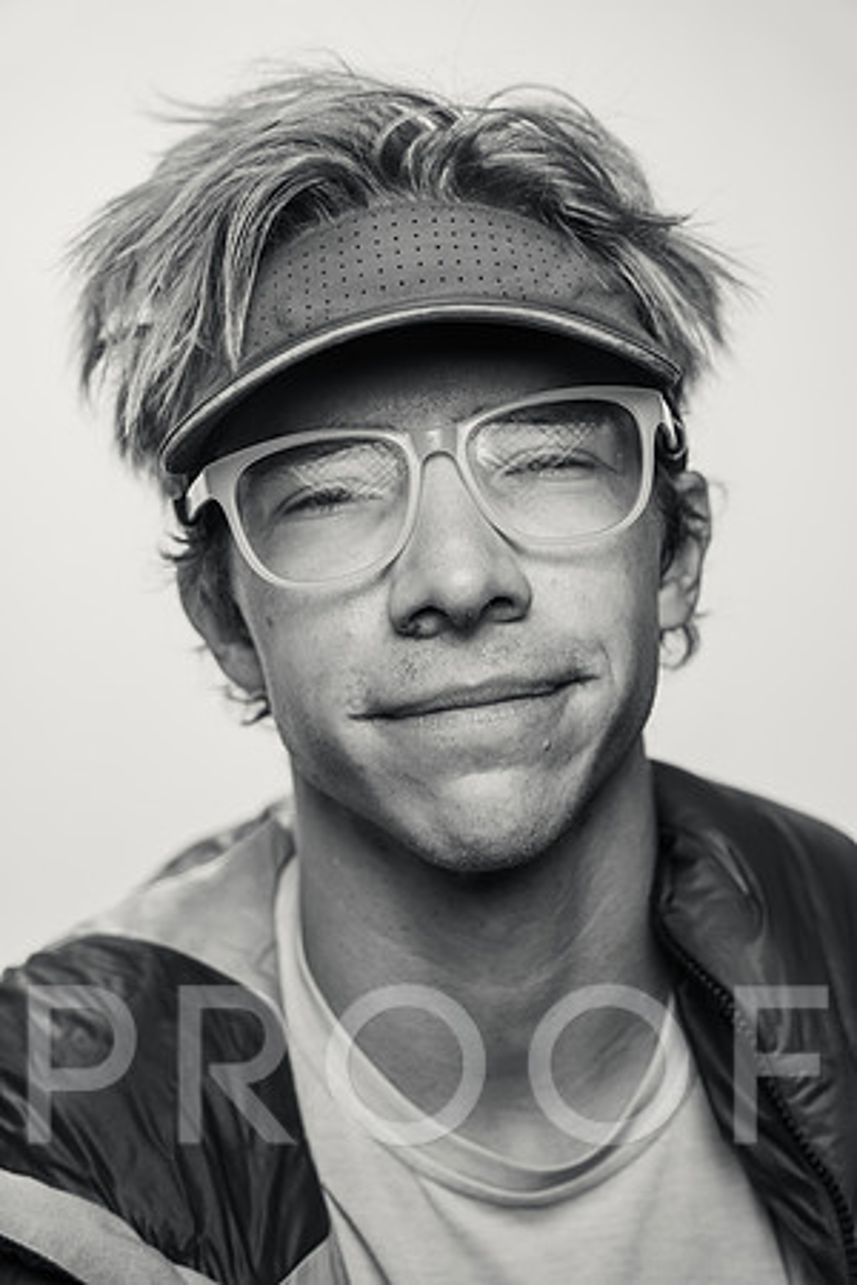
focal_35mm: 65
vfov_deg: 31.0
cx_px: 428
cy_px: 642
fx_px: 2321
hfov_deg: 20.9
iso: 100
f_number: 4.5
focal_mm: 65
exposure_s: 1/250
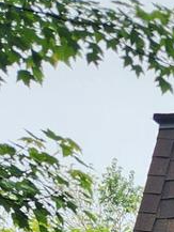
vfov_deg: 9.7
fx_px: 1091
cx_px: 545
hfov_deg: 7.8
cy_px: 669
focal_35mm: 163
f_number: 1.8
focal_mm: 5.4
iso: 20
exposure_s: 1/256
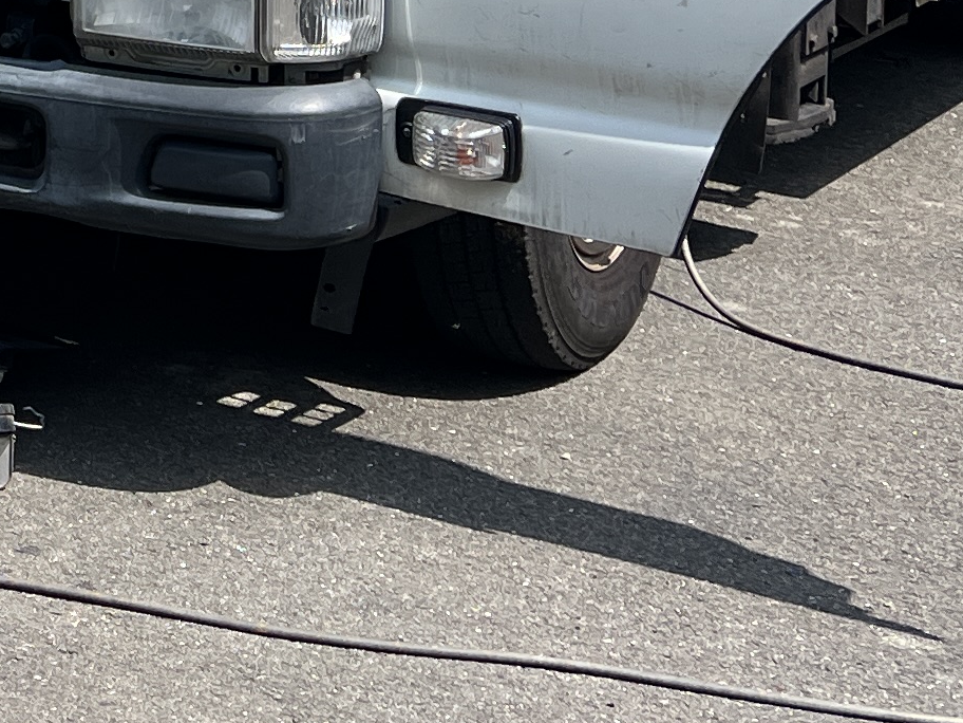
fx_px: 3199
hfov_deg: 15.8
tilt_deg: -7.8
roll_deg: -2.9
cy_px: -429
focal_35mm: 115
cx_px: -442
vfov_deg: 12.2
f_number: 1.5
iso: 50
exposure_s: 1/3460
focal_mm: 5.7
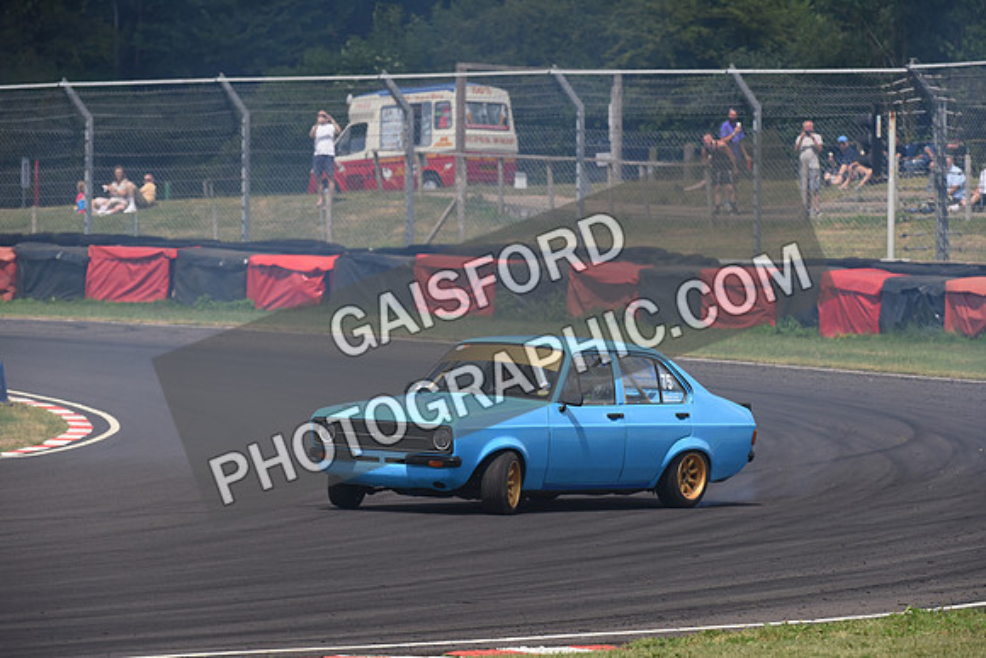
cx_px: 493
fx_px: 7944
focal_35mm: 290
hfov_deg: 7.1
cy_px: 329
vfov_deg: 4.7
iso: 1100
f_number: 8
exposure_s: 1/1000
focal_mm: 290
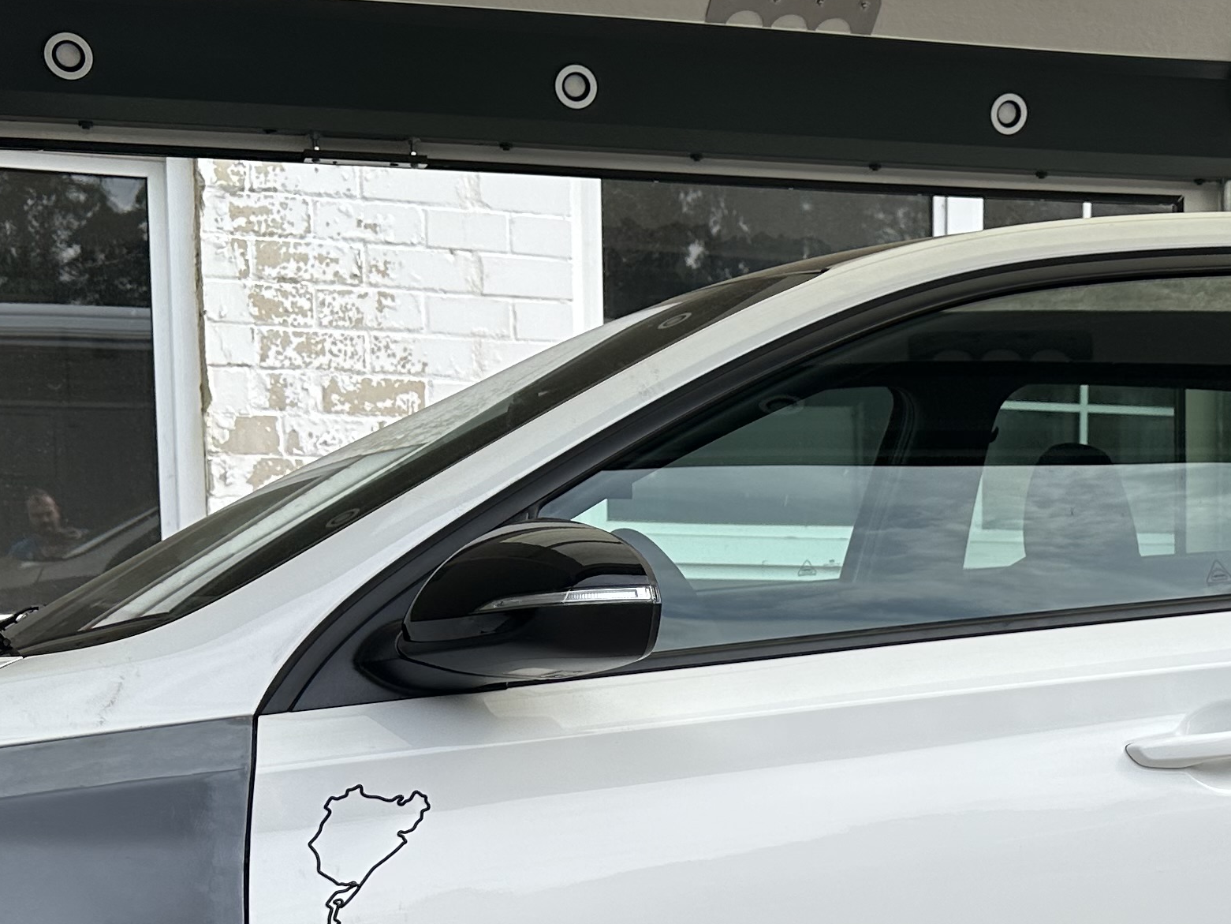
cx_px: 1039
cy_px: 841
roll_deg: -1.0
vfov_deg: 23.0
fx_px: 2205
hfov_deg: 30.2
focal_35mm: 62
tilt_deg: -7.8
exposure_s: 1/3058
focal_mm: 6.86
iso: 80
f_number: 1.78
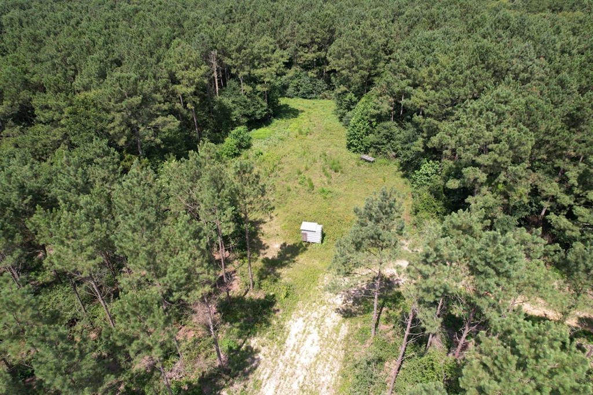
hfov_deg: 78.6
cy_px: 198
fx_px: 362
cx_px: 296
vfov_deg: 57.2
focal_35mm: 22
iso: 100
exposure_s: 1/1000
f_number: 2.8
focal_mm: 8.38
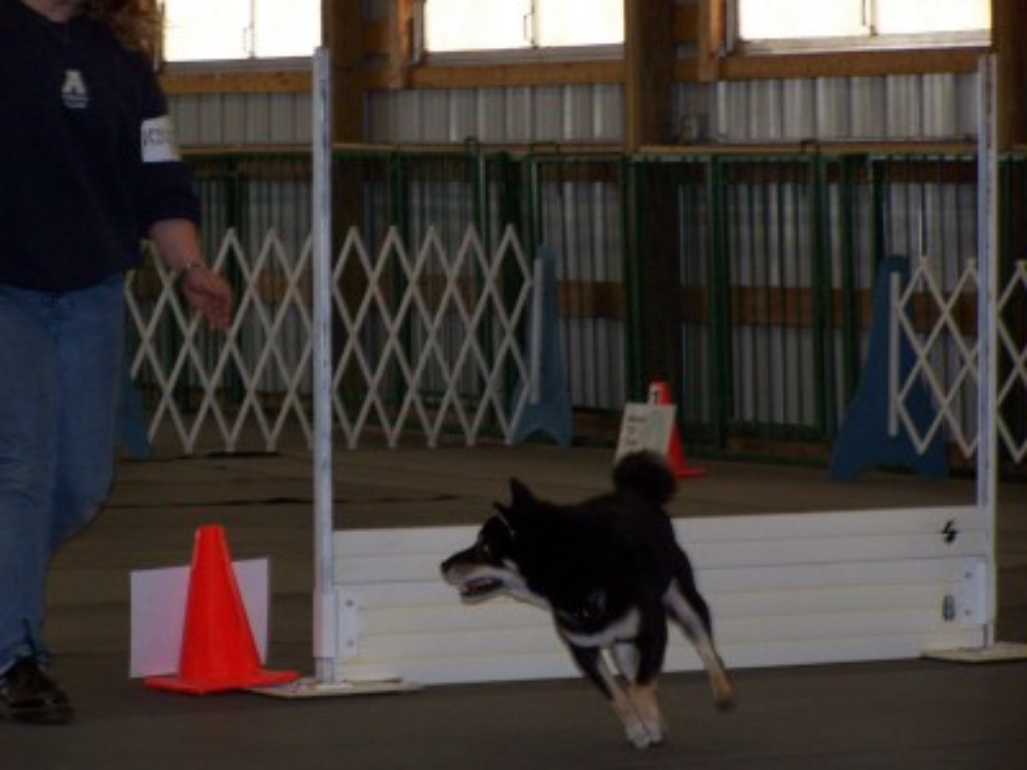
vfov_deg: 7.9
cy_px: 385
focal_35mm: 189
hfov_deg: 10.5
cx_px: 514
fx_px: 5607
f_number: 3.2
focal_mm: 31.3
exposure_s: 1/125
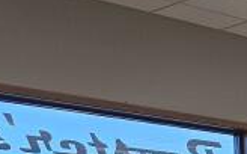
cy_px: 373
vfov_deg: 9.7
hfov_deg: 13.6
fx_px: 800
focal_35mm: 119
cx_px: 559
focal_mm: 6.3
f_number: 1.7
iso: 200
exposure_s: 1/120
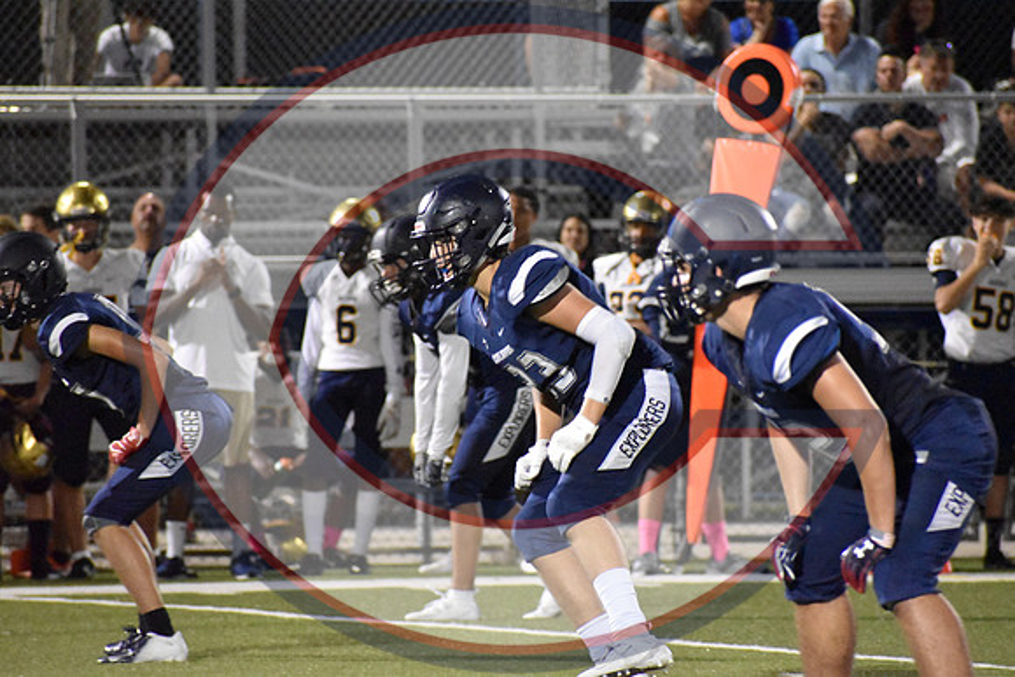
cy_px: 338
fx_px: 12690
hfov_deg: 4.6
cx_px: 508
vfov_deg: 3.1
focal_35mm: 450
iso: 12800
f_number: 6.3
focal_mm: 300
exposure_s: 1/160
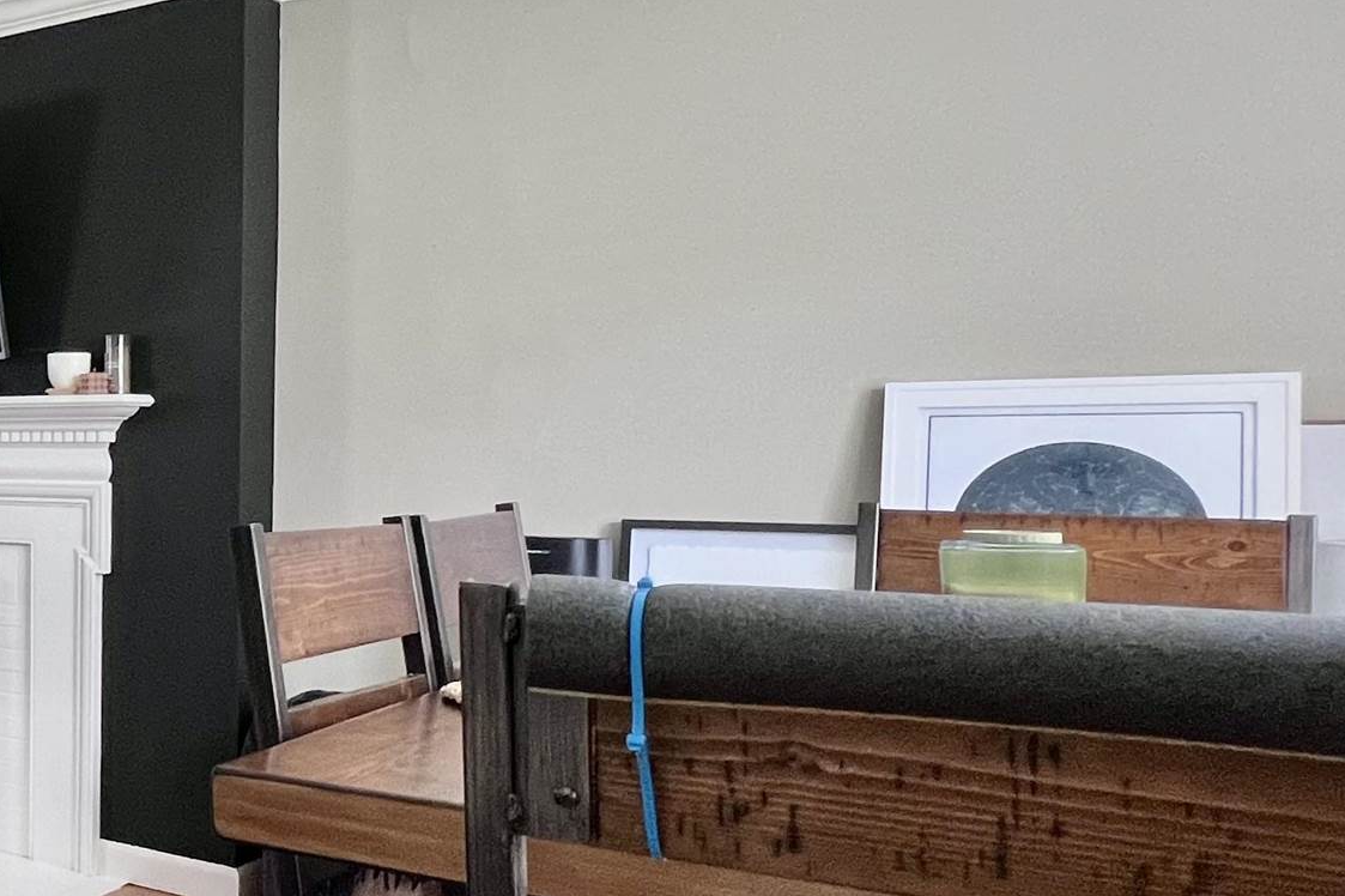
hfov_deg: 35.7
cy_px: 474
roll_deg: -0.4
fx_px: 1382
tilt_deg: -1.3
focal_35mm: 37
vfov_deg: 35.9
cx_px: -388
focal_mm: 1.57
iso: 250
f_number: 1.8
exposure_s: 1/78
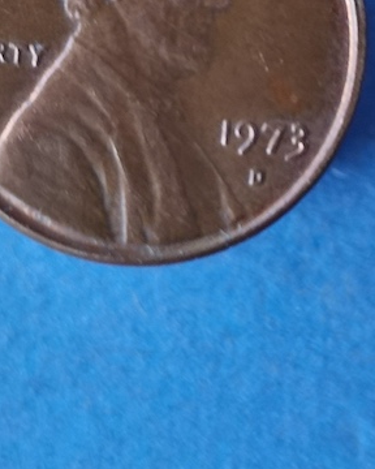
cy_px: 147
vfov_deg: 15.4
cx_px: 192
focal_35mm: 125
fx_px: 1734
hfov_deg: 12.3
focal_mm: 5.58
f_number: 1.8
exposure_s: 1/100
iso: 50
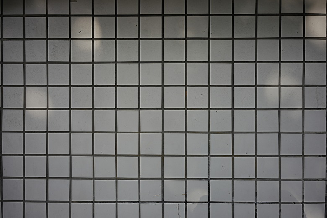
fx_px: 183
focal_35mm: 20
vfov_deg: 61.7
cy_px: 109
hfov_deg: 83.7
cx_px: 164
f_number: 8
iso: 100
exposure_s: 1/100
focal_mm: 20.1
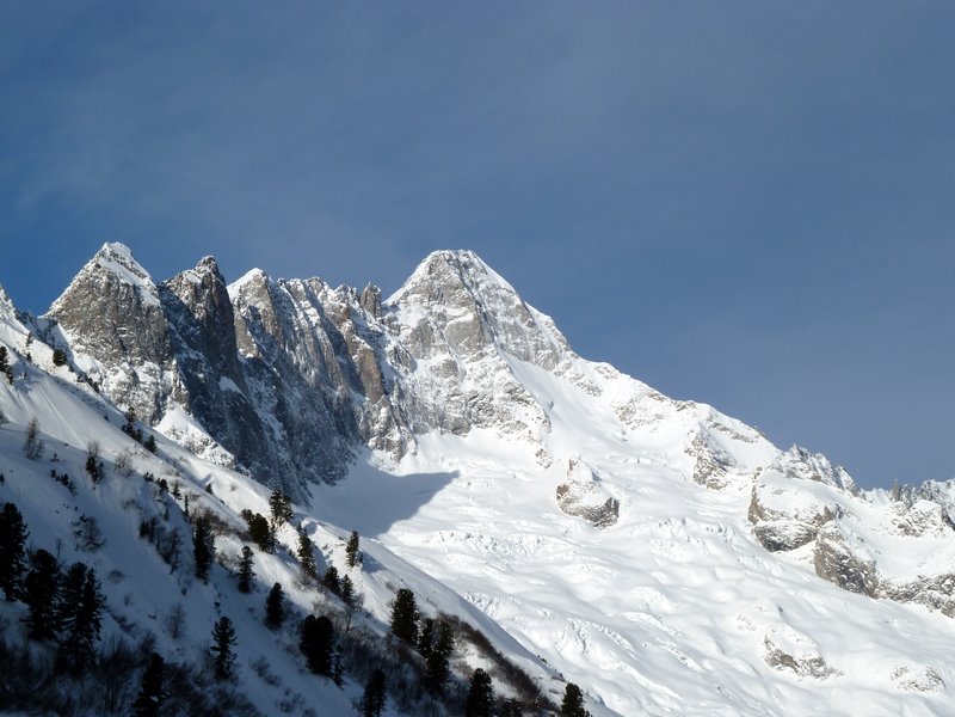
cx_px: 478
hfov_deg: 18.9
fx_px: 2869
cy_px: 358
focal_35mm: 104
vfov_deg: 14.2
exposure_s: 1/800
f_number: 5.6
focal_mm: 17
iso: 80
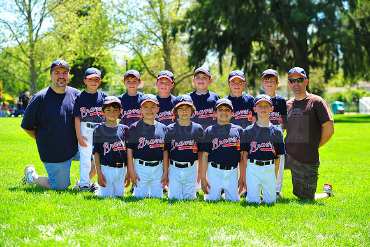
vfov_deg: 13.7
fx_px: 1027
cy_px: 124
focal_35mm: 100
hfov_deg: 20.4
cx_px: 185
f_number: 5
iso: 200
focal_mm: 100
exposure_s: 1/320
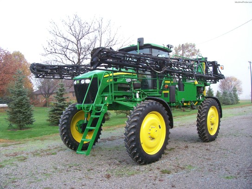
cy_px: 94
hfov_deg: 54.0
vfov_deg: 41.8
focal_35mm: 34
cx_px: 126
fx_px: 248
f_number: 2.7
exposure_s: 1/177
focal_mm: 5.6
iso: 80
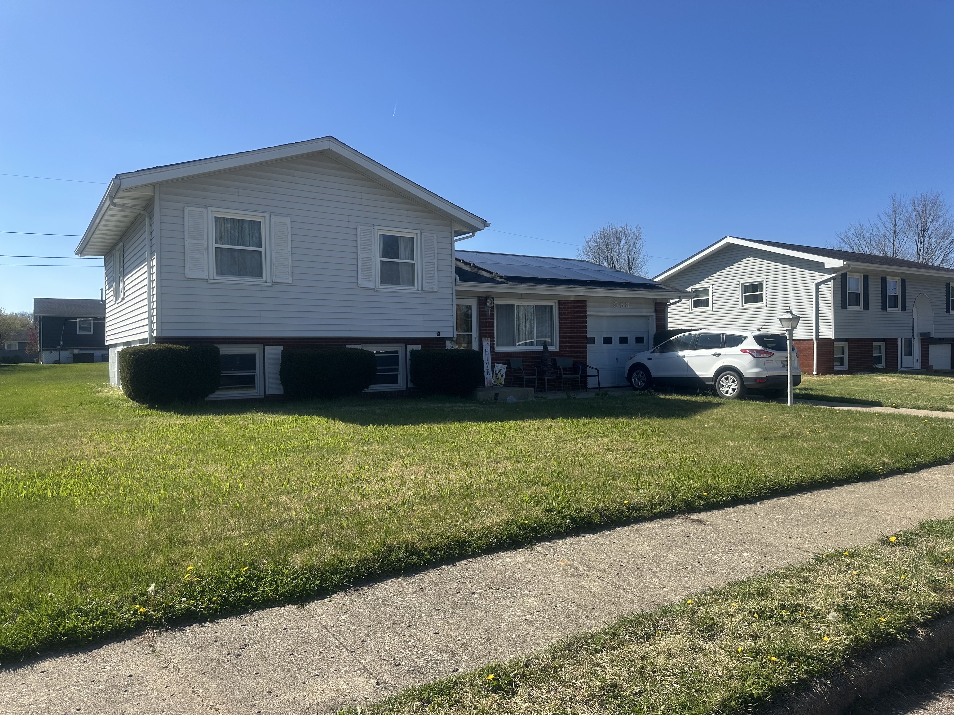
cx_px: 477
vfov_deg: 56.8
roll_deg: +0.8
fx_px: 661
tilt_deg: -1.3
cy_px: 358
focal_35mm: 24
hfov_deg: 71.6
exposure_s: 1/4016
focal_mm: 6.86
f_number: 1.78
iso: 80
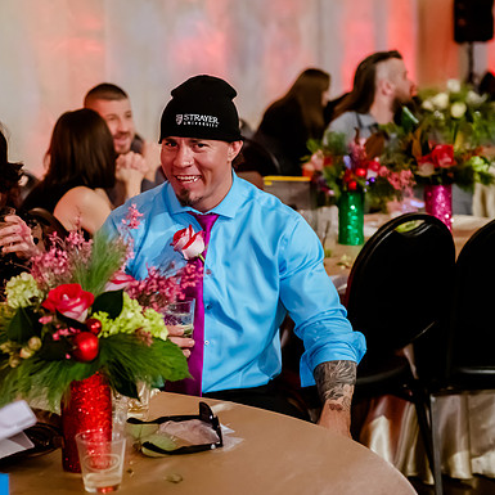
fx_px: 1408
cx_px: 145
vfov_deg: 19.9
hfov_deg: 19.8
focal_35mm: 87
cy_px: 248
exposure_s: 1/125
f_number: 2.8
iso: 5000
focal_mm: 60
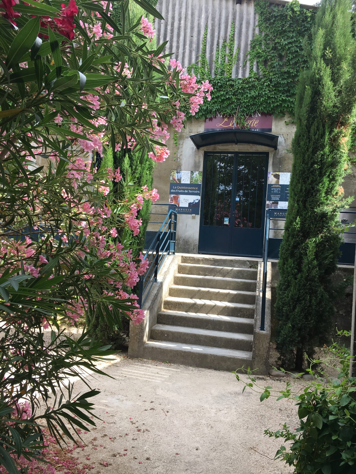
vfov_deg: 61.7
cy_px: 237
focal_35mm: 29
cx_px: 178
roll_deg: -2.8
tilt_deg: +0.5
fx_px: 398
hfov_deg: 48.2
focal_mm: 4.15
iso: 25
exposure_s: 1/354
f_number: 2.2
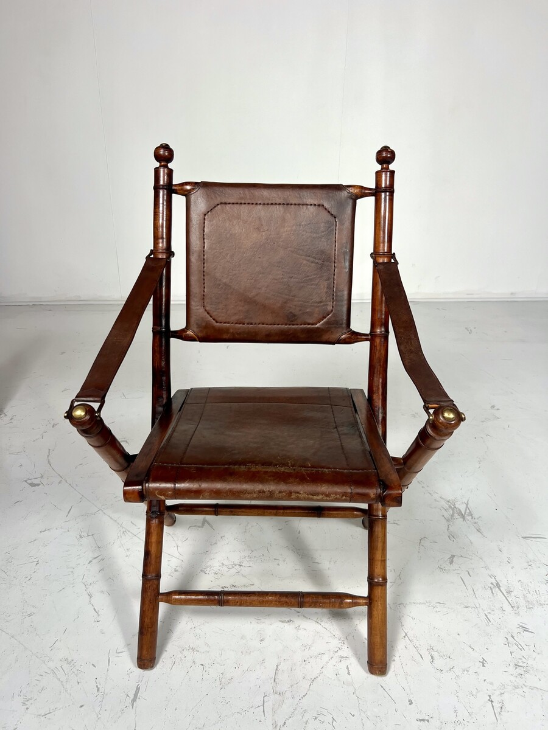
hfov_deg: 53.1
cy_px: 365
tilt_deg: -23.3
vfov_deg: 67.3
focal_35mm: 26
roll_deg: -0.2
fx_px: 549
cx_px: 274
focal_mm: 5.7
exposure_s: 1/121
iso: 64
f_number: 1.5
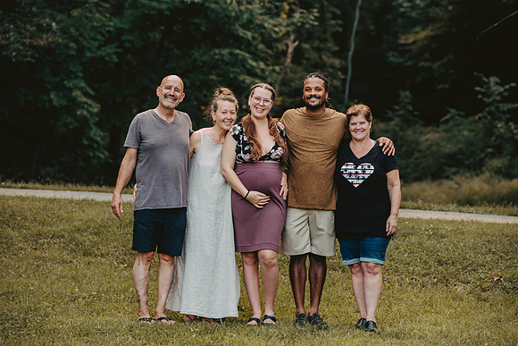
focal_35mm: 120
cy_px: 173
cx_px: 259
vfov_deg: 11.4
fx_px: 1727
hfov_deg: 17.1
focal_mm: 120
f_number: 3.5
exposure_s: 1/125
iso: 250
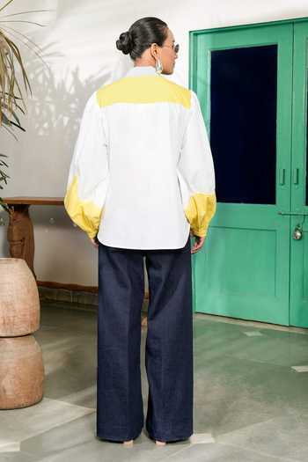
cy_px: 231
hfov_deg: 32.6
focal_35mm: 41
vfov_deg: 47.4
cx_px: 154
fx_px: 526
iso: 100
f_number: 7.1
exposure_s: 1/160
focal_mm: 41
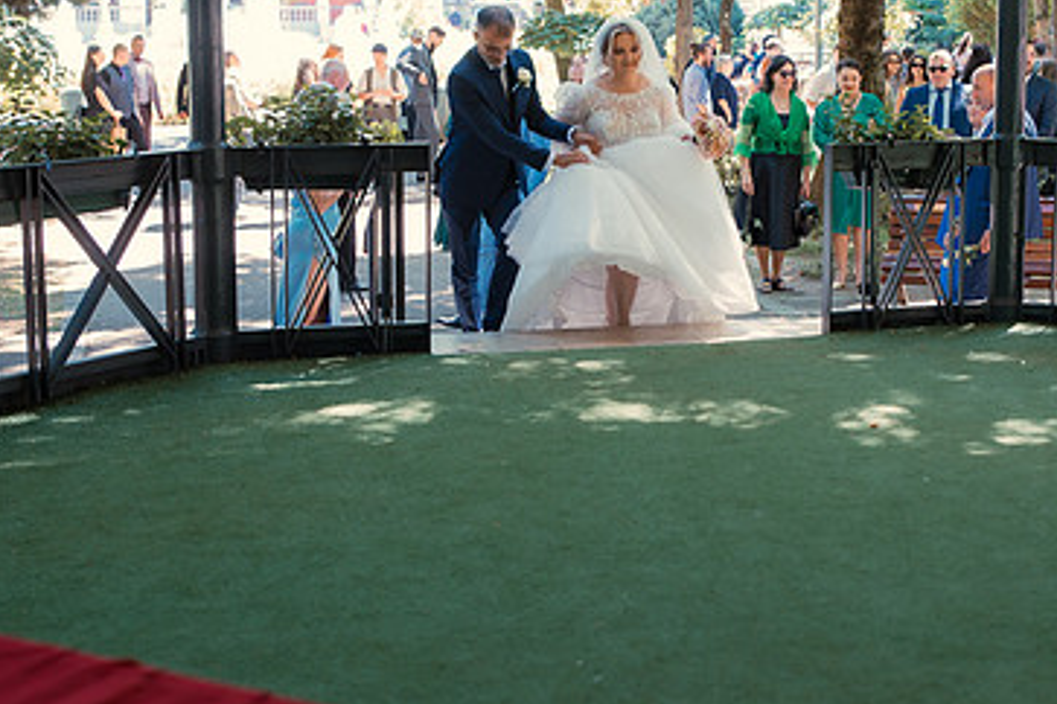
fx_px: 1820
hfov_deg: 32.3
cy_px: 196
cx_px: 633
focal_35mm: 62
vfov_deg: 21.8
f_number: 3.5
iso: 500
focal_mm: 36
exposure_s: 1/125
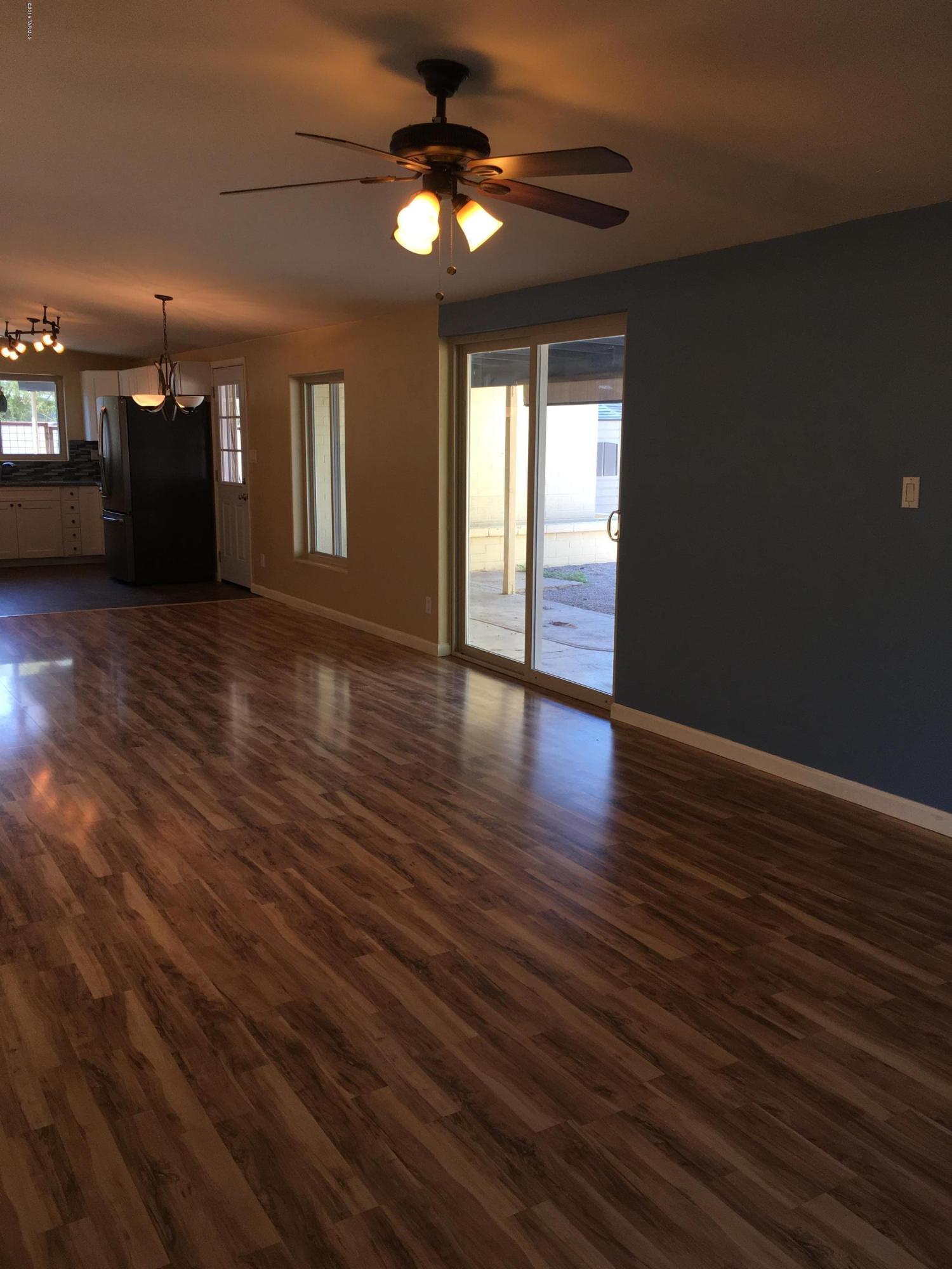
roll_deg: -1.1
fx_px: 1063
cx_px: 476
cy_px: 634
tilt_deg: -10.3
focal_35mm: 29
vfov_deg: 61.7
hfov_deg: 48.2
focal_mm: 4.15
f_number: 2.2
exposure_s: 1/60
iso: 32
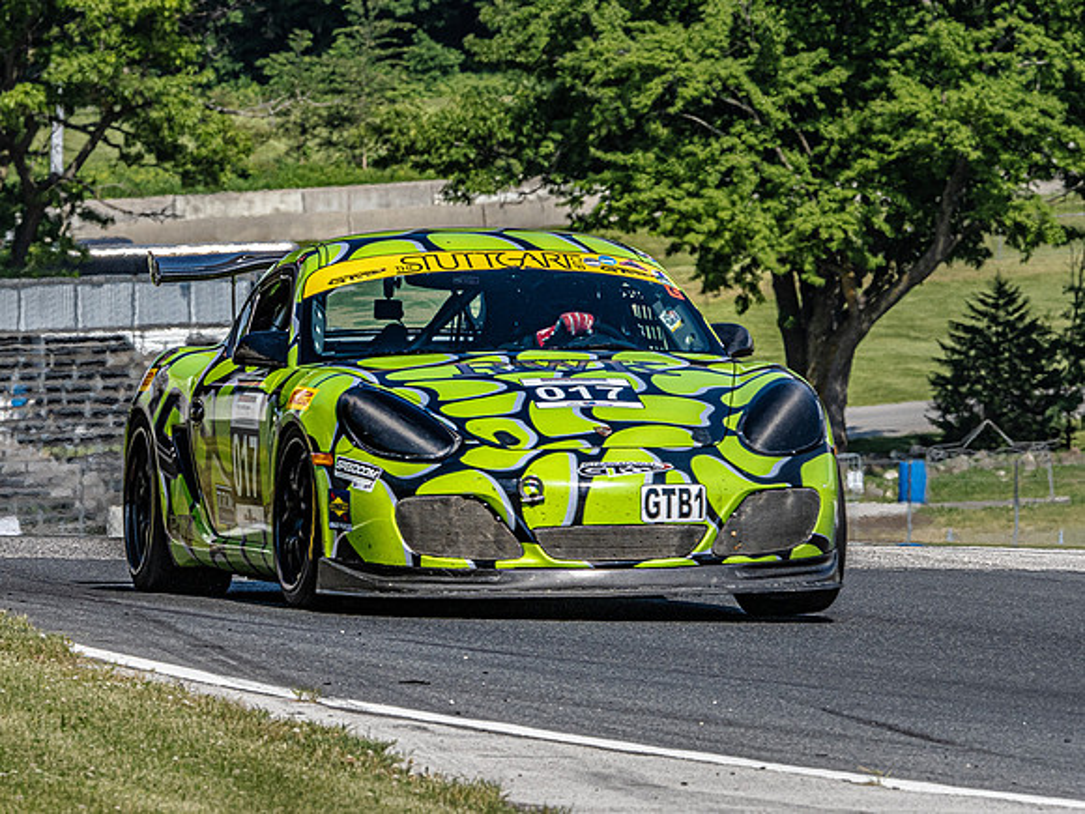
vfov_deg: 2.4
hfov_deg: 3.2
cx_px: 564
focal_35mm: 625
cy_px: 391
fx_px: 19580
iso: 400
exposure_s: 1/500
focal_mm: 300
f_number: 14
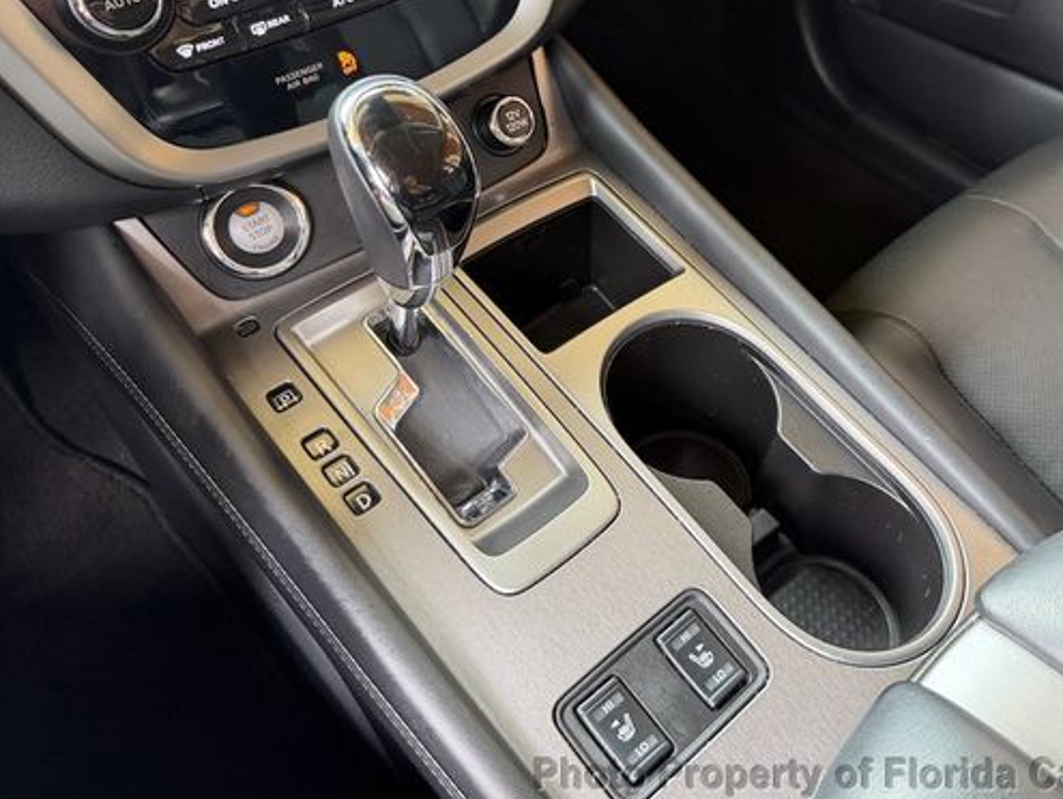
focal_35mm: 31
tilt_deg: -45.4
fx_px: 953
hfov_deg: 57.4
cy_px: 305
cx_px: 683
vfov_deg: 45.2
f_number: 1.78
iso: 250
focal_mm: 6.76
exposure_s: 1/60
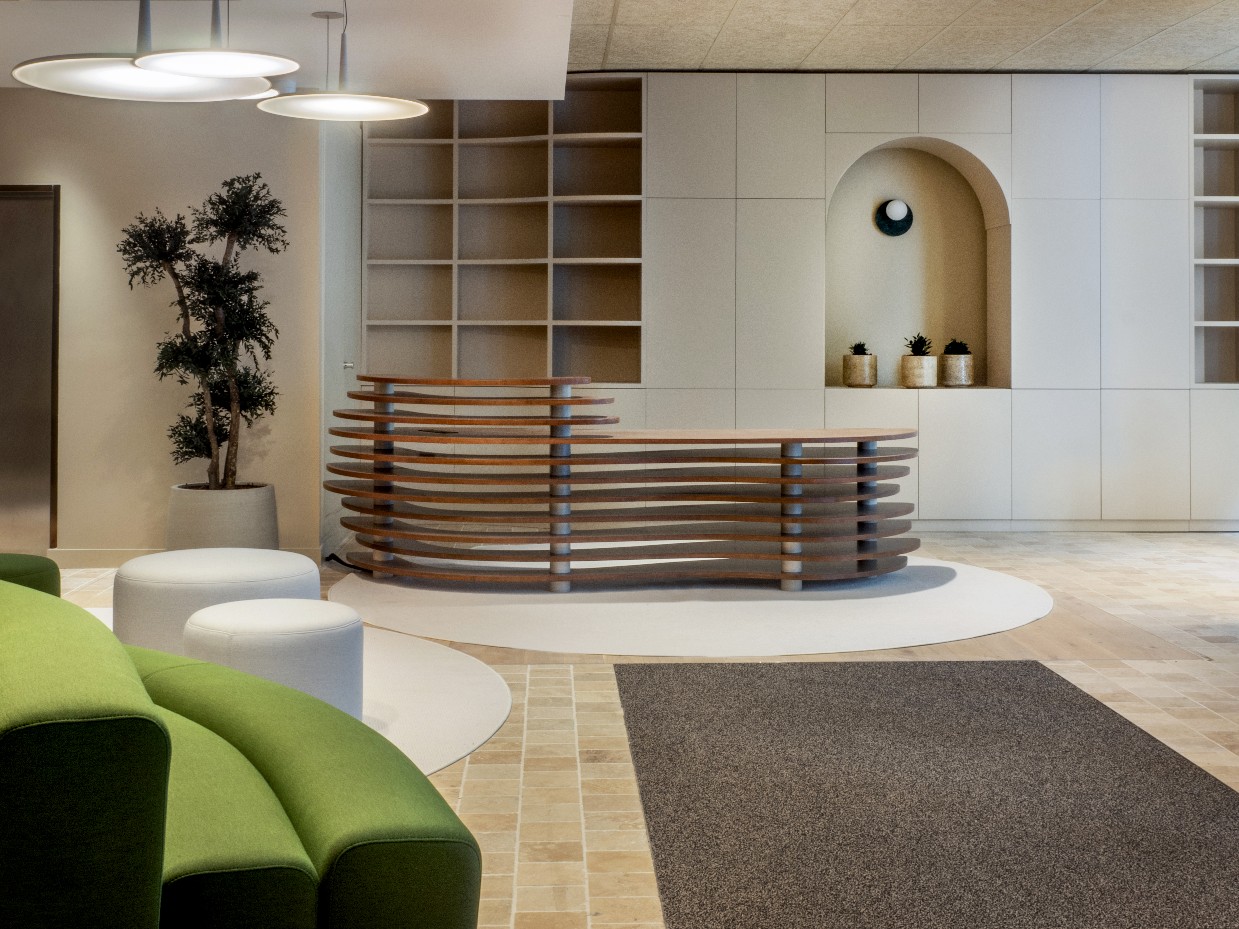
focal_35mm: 42
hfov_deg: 44.8
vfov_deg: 34.3
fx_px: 1503
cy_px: 464
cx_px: 620
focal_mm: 21
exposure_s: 8
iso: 100
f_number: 22
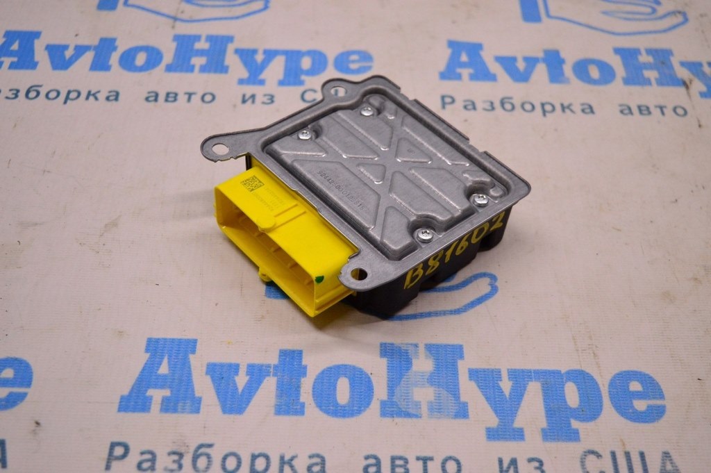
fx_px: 888
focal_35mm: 45
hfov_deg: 43.6
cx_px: 356
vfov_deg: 29.8
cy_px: 236
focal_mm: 30
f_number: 4.2
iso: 1600
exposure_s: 1/400
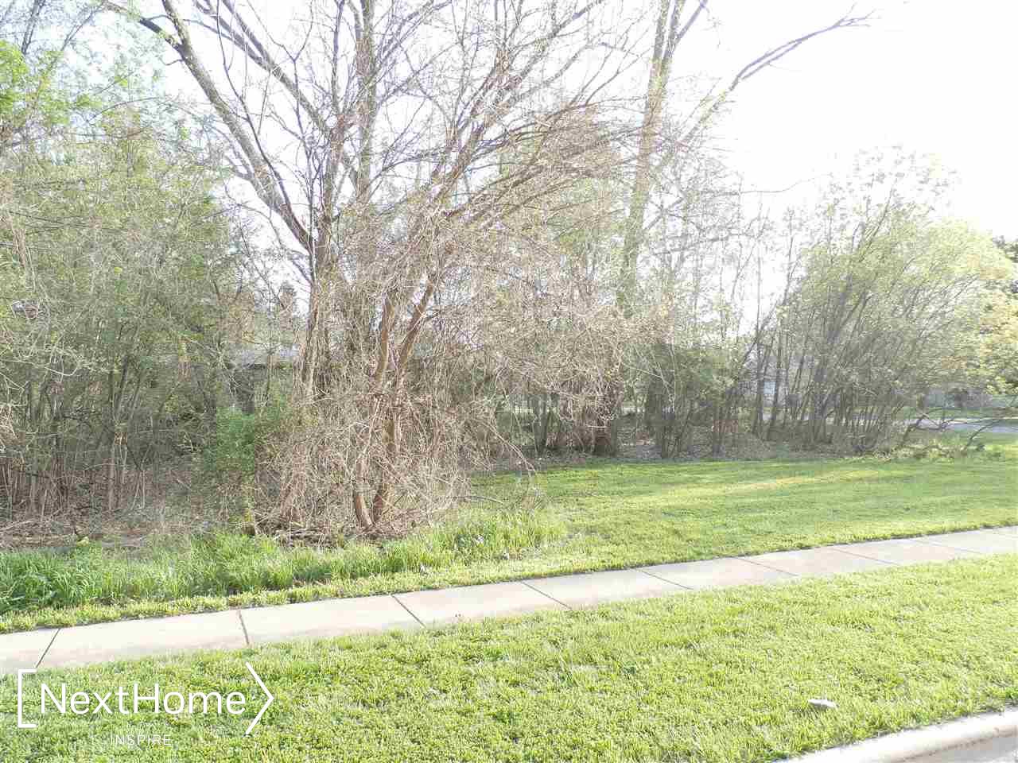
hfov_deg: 69.4
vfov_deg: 54.9
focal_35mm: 25
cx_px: 509
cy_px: 382
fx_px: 735
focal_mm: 4.5
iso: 100
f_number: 3
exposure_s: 1/100
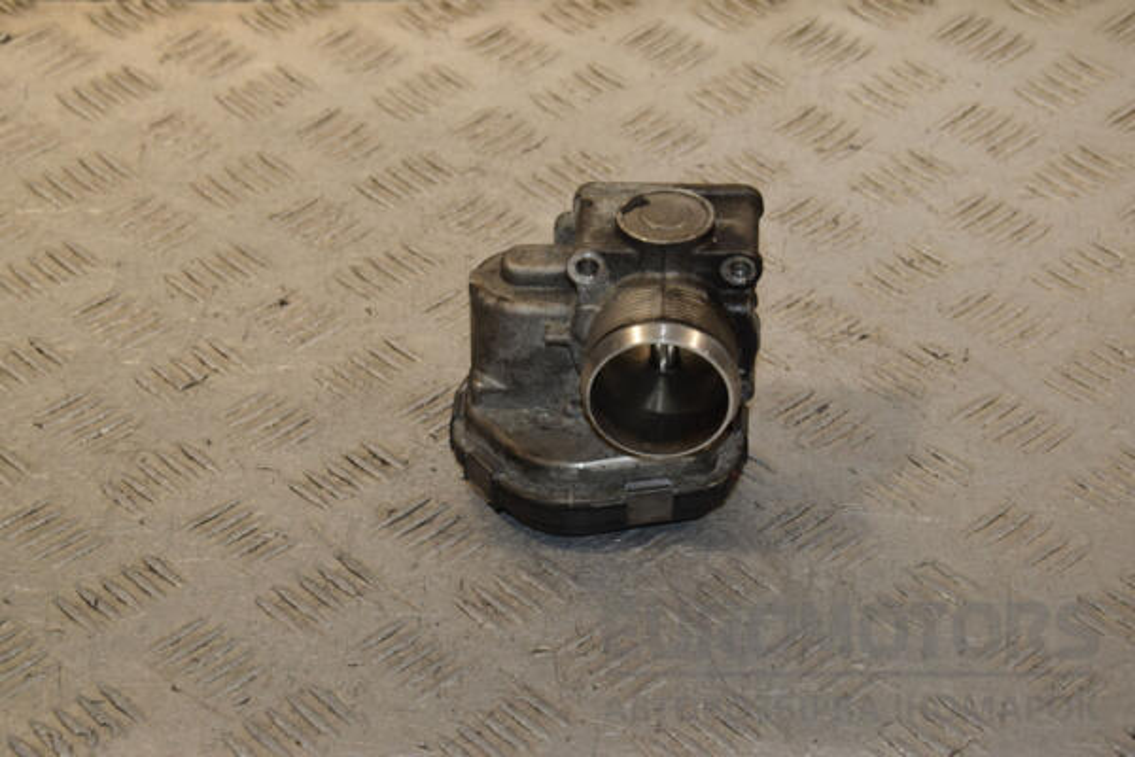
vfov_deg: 14.7
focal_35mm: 93
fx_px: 2932
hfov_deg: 21.9
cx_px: 568
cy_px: 378
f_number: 8
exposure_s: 1/200
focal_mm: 62
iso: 800
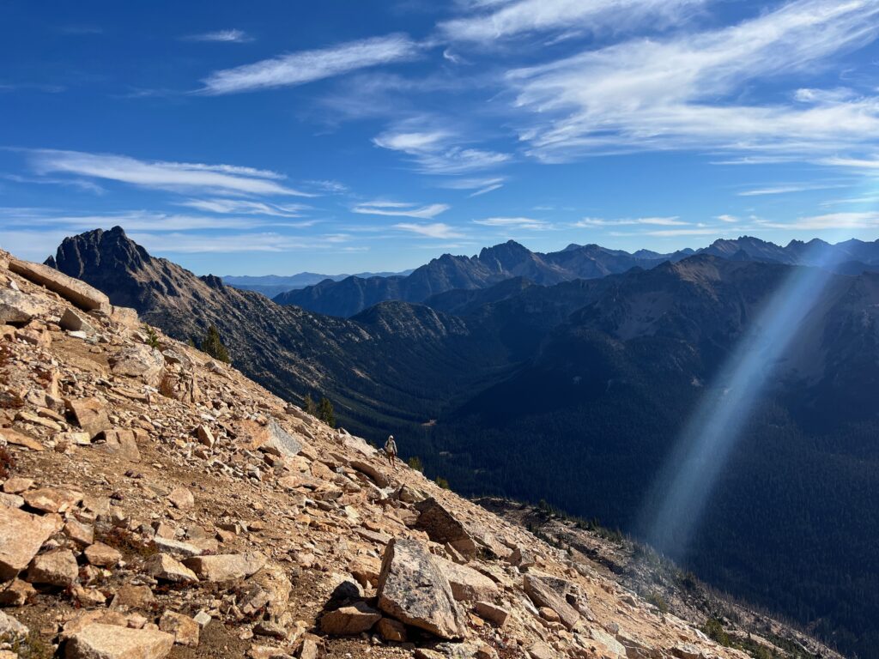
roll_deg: +2.3
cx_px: 440
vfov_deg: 53.1
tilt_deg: -5.7
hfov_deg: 67.3
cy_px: 330
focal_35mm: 26
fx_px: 660
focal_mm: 5.1
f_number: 1.6
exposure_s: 1/4651
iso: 50
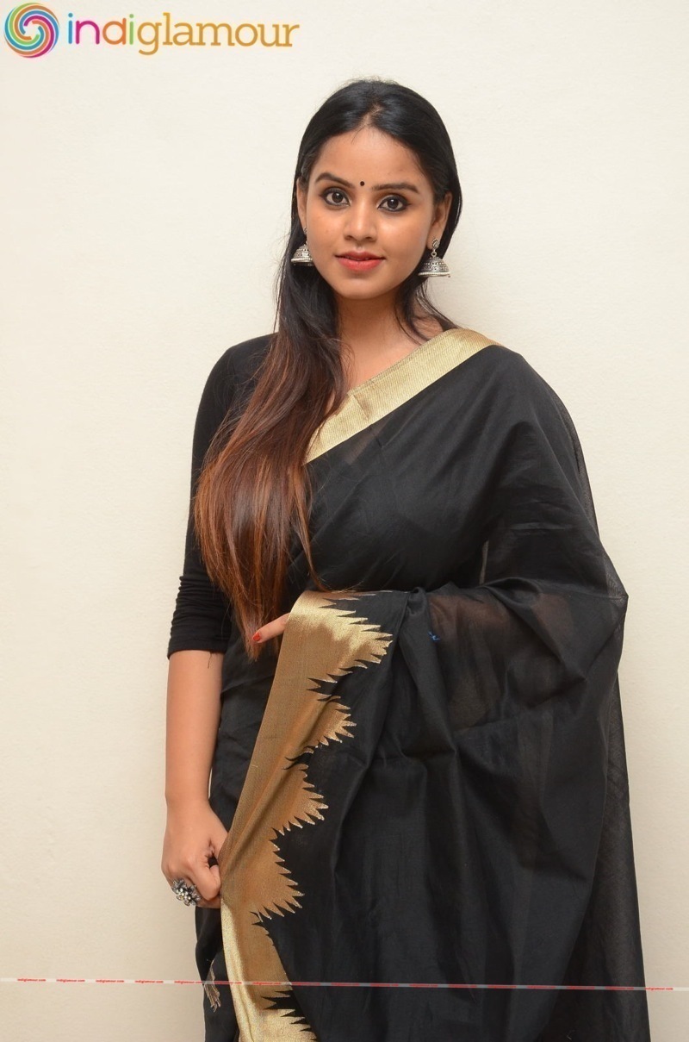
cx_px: 344
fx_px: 1948
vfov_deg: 29.9
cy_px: 521
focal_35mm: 68
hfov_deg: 20.1
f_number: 6.3
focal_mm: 45
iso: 1250
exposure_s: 1/125
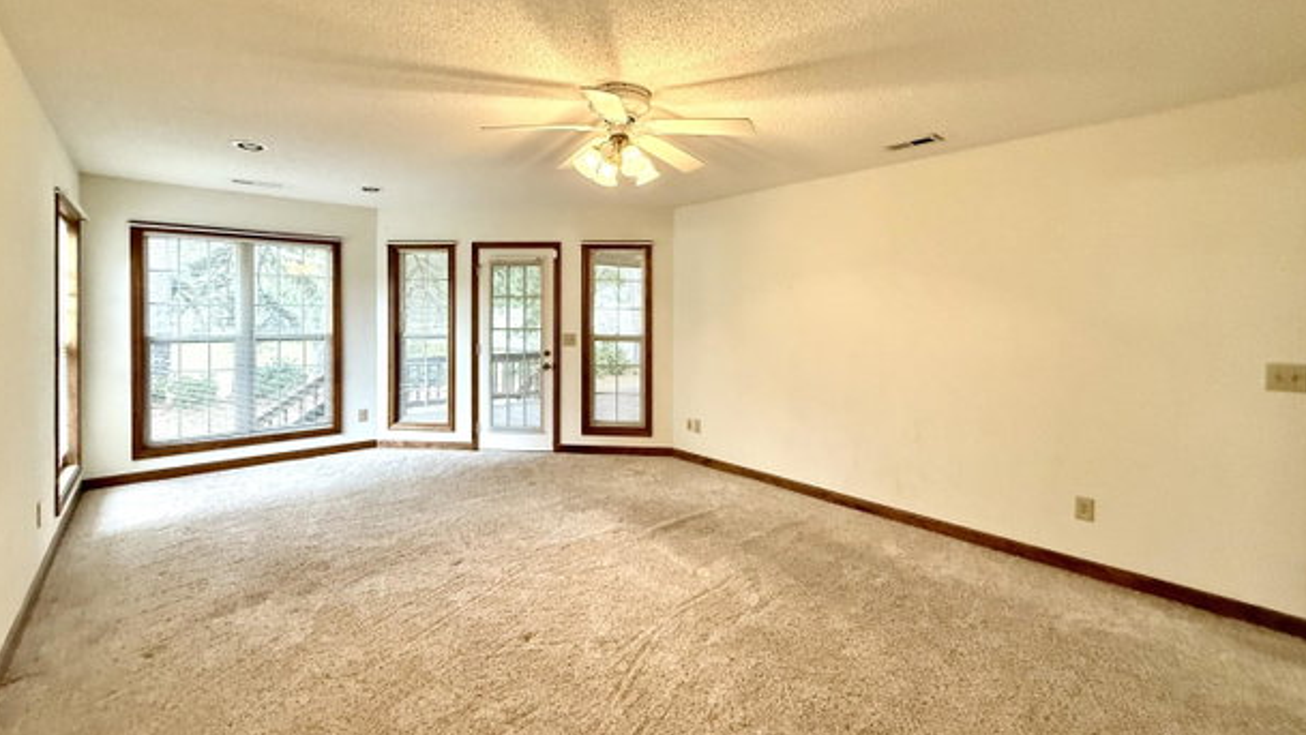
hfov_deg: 99.3
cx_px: 638
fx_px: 554
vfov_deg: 66.9
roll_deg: +0.0
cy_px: 324
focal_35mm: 16
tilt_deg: +0.7
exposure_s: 1/120
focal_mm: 2.22
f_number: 2.2
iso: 400
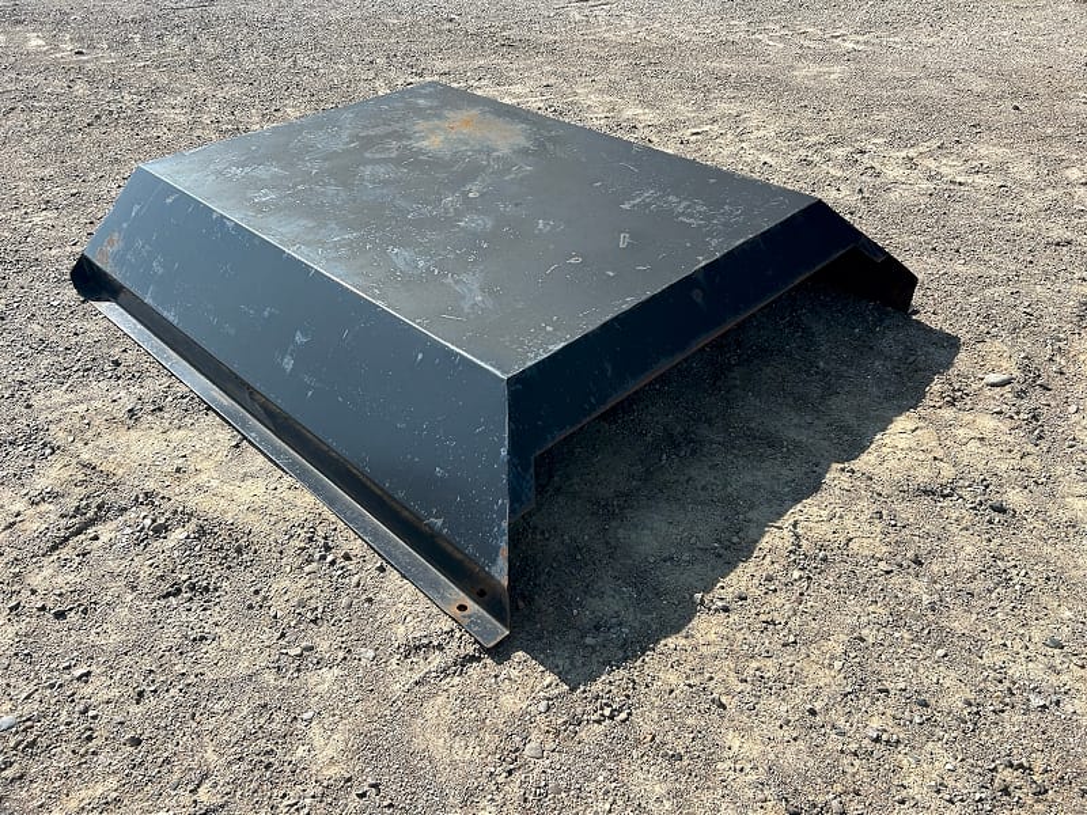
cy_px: 408
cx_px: 544
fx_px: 816
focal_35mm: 26
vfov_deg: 53.1
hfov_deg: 67.3
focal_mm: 5.7
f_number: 1.5
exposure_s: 1/2513
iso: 50
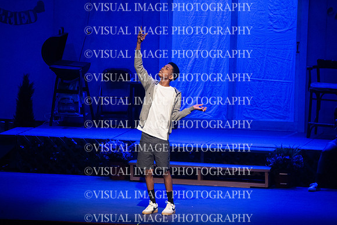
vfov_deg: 4.3
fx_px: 2994
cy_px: 112
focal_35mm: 320
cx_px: 168
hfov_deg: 6.4
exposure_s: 1/200
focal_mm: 320
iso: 10000
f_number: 6.3
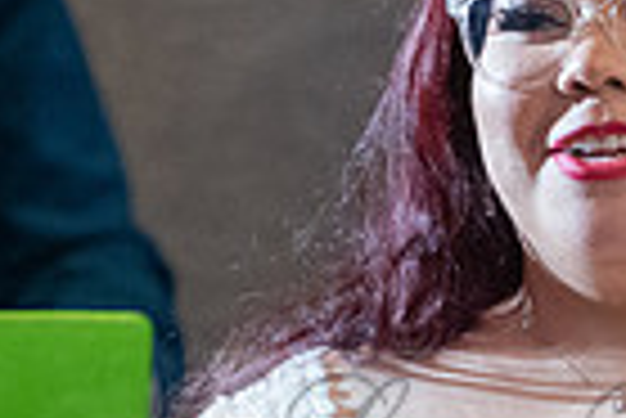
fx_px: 9957
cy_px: 456
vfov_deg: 2.4
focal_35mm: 572
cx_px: 604
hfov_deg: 3.6
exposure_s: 1/125
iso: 2000
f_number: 2.8
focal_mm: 130
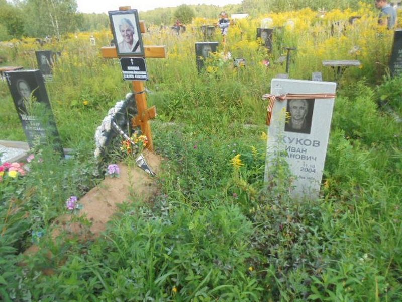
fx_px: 302
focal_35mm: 26
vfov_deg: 53.1
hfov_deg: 67.3
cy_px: 151
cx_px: 201
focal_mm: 4.6
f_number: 3.5
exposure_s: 1/125
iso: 100
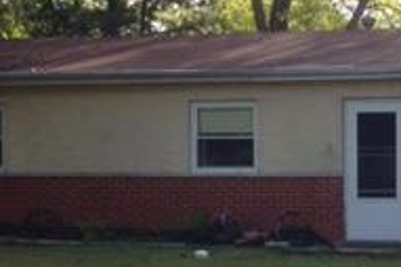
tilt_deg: -4.4
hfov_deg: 17.3
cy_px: 225
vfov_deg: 11.8
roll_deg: -1.0
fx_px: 1280
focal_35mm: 115
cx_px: 432
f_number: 2.4
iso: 50
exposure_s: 1/268
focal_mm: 4.12
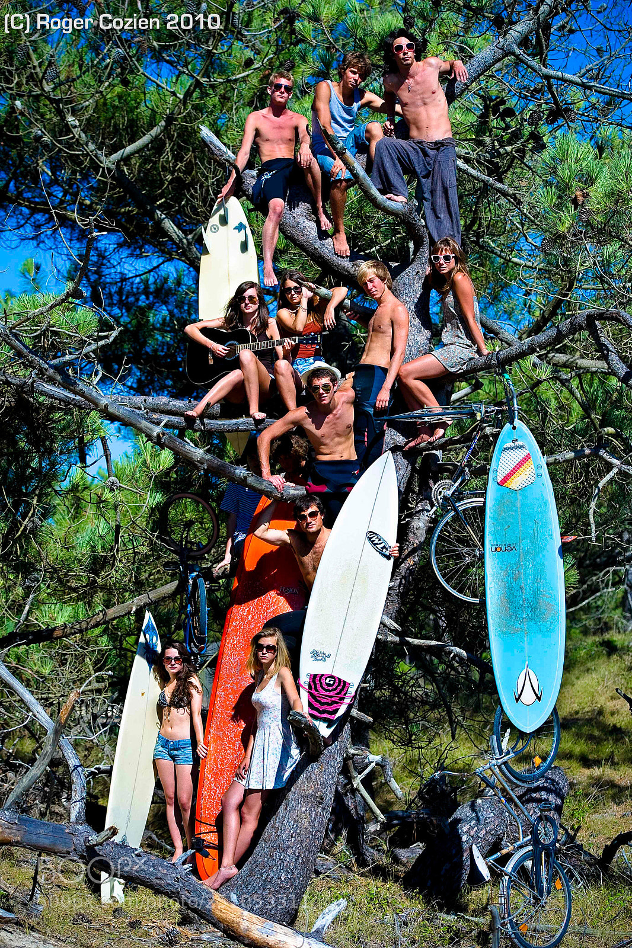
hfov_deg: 15.2
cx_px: 316
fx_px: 2371
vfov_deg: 22.6
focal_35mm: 90
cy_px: 474
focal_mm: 90
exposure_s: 1/2000
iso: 200
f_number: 4
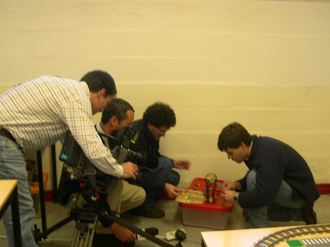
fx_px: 400
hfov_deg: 44.8
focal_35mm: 42
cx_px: 157
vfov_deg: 34.3
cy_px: 128
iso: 100
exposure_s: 1/7.9
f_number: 2.8
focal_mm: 8
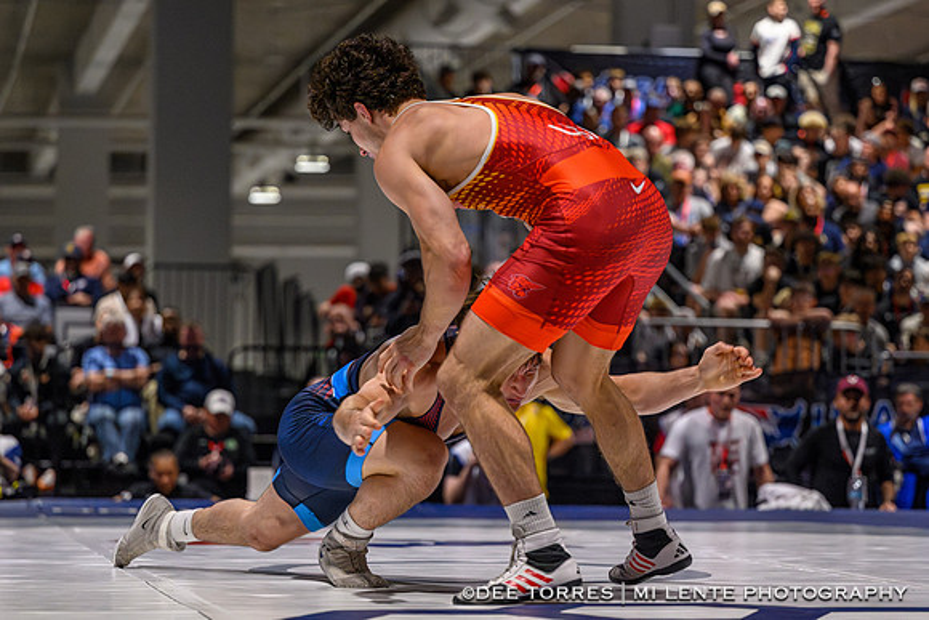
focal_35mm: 105
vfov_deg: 13.0
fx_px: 2722
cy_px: 322
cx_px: 464
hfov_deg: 19.4
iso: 7200
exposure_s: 1/800
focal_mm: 90
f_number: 2.8
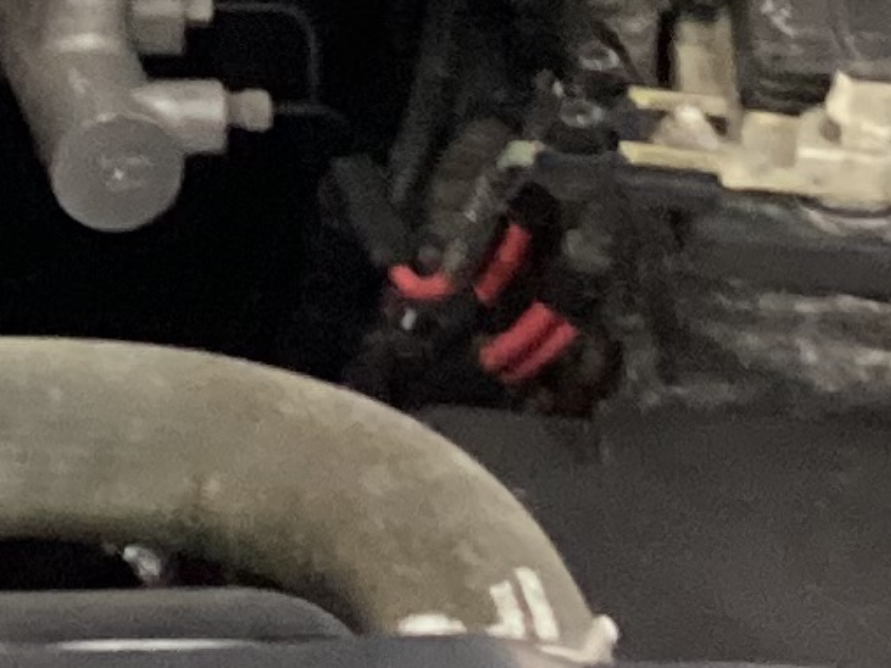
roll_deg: +5.5
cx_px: -1037
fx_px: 5122
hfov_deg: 9.2
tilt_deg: -27.5
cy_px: 70
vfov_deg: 7.4
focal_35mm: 199
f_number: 2.4
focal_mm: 3.3
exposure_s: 1/40
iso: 400
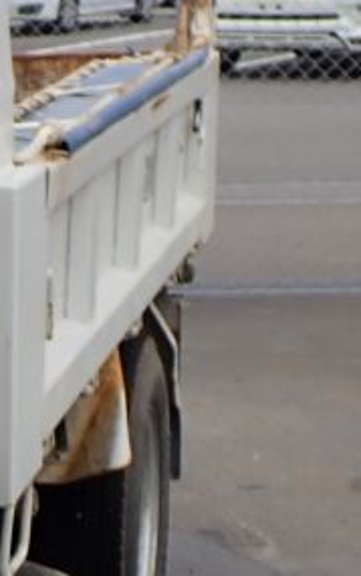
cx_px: -730
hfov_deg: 7.1
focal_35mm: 166
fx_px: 2610
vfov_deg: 12.6
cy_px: 399
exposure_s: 1/320
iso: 100
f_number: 3.5
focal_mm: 6.42
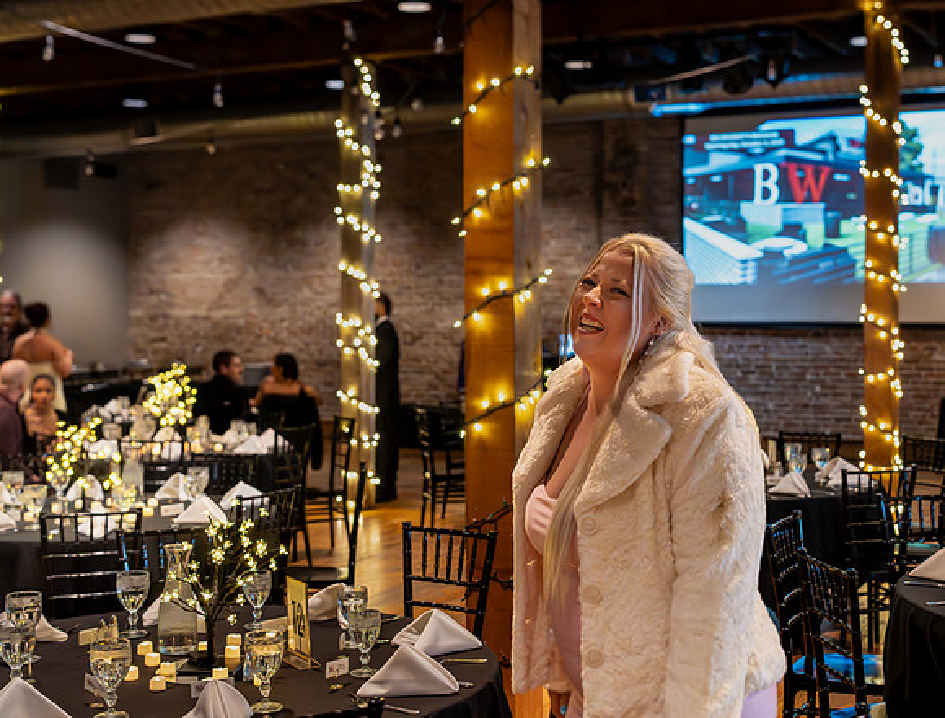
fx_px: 1412
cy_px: 332
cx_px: 567
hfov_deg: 36.9
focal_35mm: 51
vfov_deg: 28.5
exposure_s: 1/400
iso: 10000
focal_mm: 35
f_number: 2.8
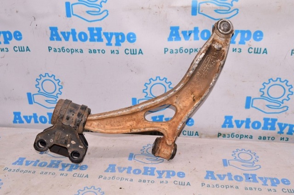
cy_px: 98
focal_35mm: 36
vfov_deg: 36.8
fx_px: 294
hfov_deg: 53.2
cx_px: 147
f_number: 8
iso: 1600
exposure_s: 1/200
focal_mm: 24
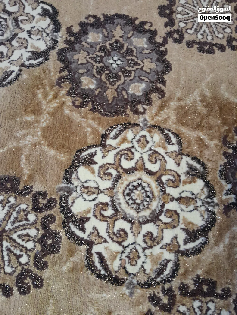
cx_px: 118
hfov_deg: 53.1
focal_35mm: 26
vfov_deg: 67.3
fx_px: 237
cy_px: 158
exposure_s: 1/25
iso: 1000
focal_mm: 3.98
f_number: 1.8
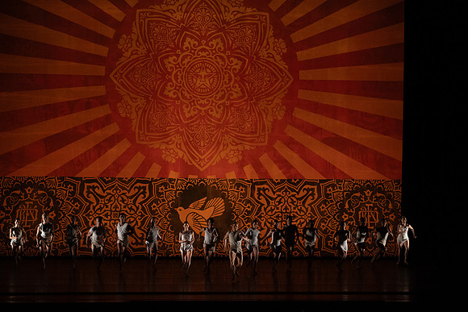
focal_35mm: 100
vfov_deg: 13.7
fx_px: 1300
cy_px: 156
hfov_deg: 20.4
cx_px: 234
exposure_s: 1/400
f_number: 6.3
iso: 6400
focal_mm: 100
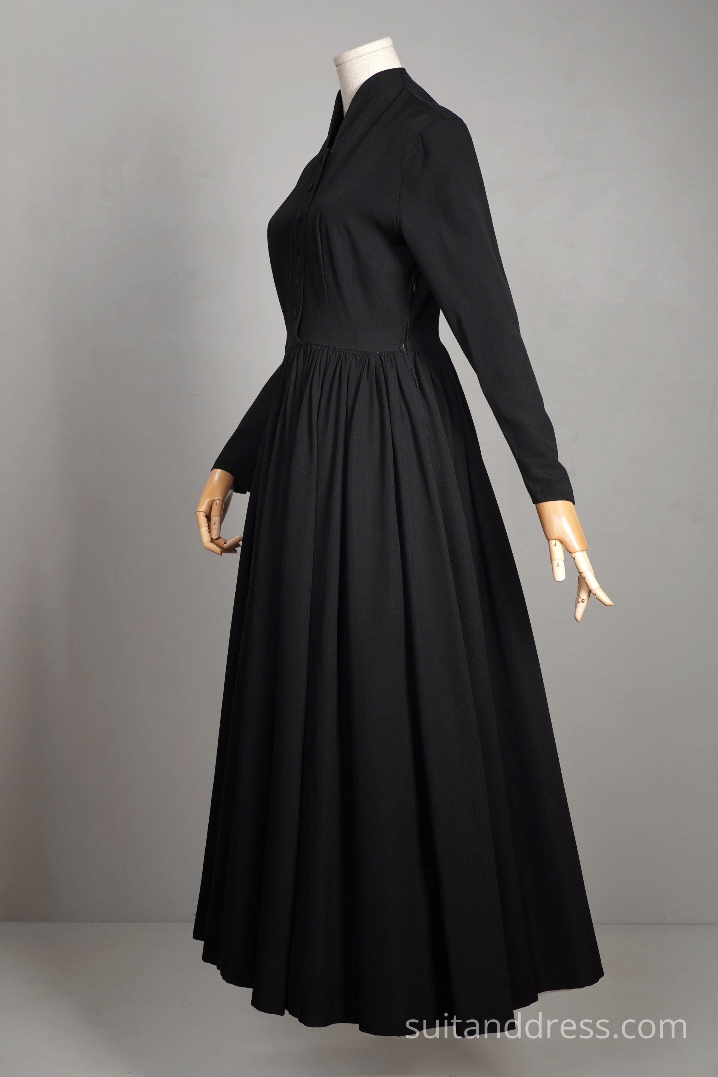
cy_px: 538
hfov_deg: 28.1
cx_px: 359
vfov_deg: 41.1
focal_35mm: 48
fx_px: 1436
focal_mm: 32
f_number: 7.1
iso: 320
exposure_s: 1/25
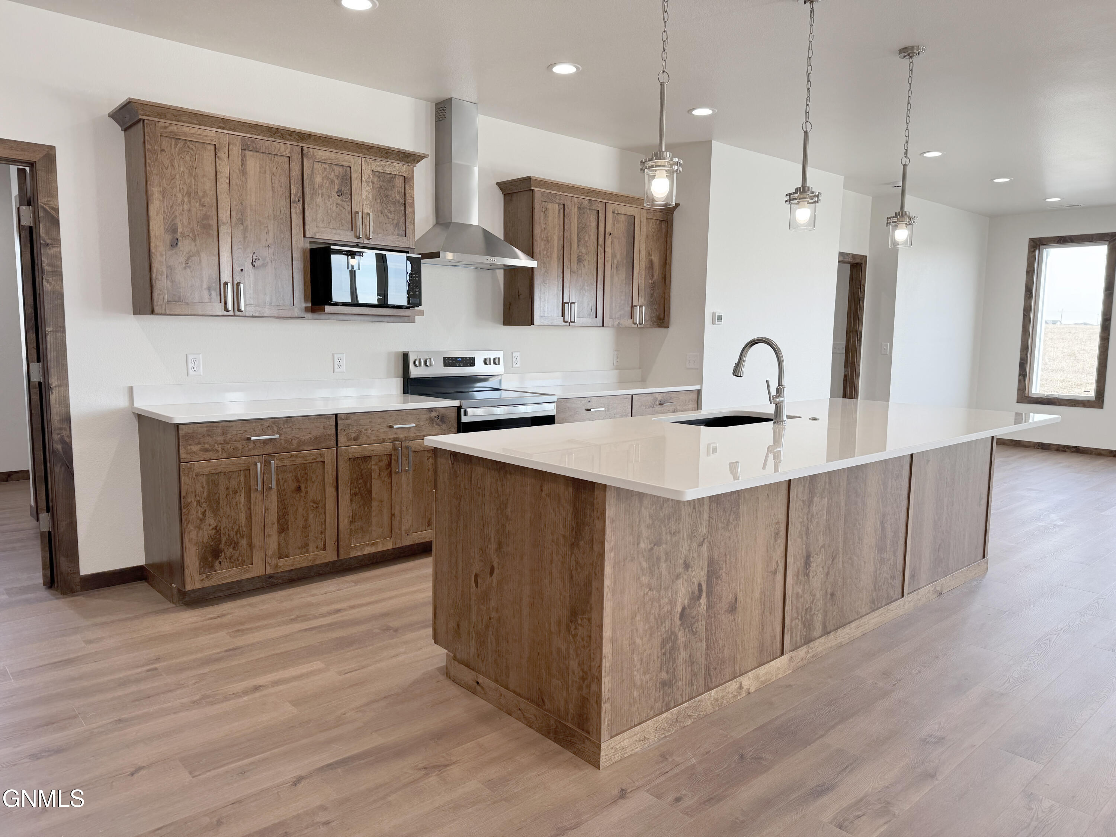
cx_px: 558
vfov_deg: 56.8
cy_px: 418
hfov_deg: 71.6
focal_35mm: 24
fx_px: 774
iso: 50
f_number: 1.78
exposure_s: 1/120
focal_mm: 6.76
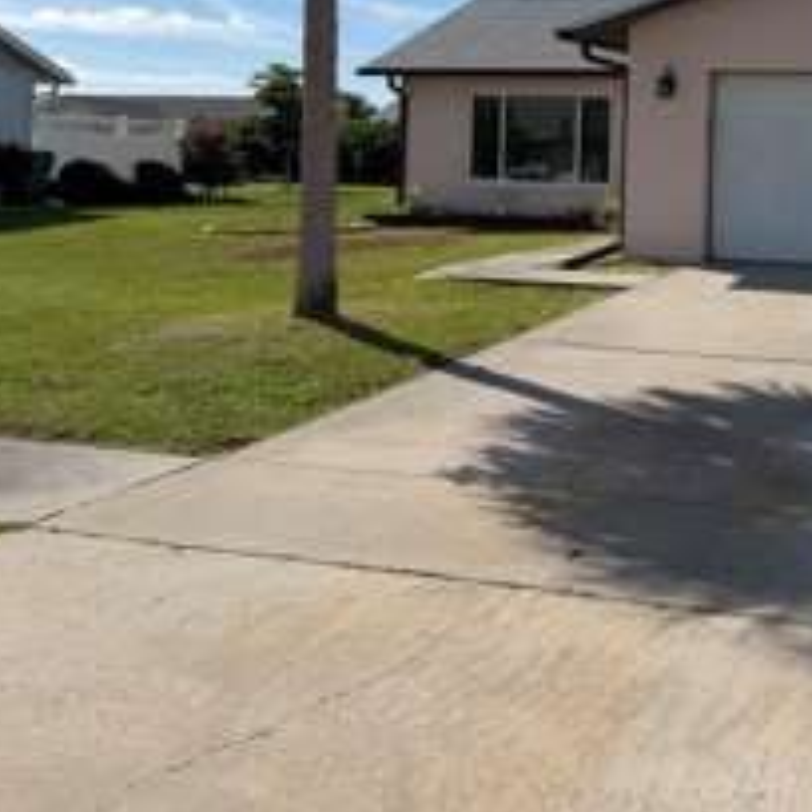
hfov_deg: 32.3
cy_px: 135
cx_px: 732
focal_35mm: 50
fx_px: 1327
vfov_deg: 32.8
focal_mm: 6.76
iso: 80
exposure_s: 1/9091
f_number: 1.78
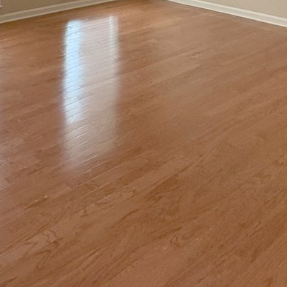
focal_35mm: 51
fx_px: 478
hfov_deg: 33.2
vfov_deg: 27.1
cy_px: -102
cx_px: 106
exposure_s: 1/99
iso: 160
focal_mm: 2.22
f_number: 2.2
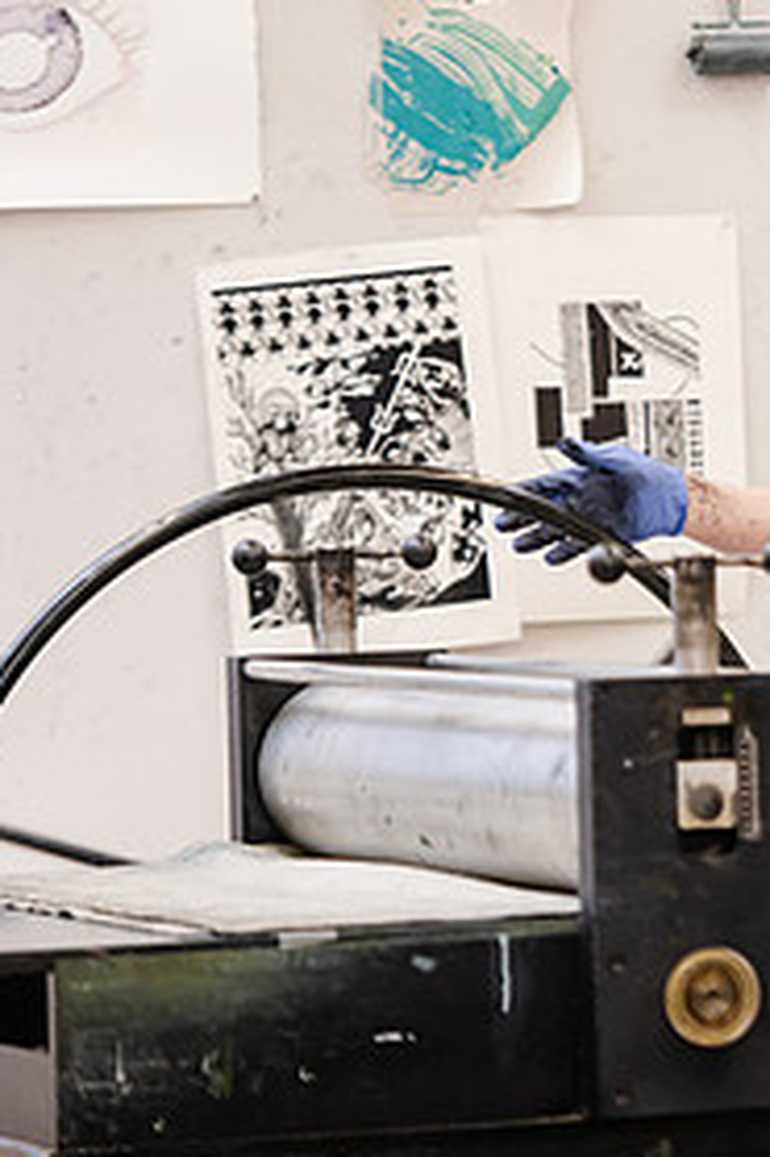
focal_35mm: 261
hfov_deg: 5.2
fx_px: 8384
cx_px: 957
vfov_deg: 7.9
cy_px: 606
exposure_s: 1/200
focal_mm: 125
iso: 640
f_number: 3.2
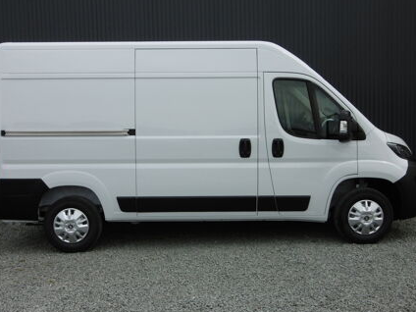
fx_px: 517
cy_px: 165
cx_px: 199
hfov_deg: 43.8
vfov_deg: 33.6
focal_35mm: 43
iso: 100
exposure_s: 1/200
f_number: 9.3
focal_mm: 6.8
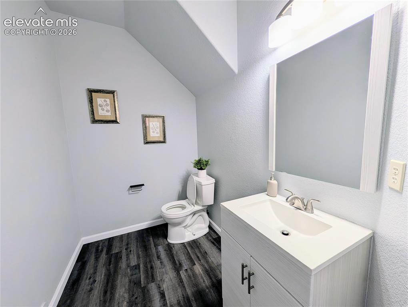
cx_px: 204
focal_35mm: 12
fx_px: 142
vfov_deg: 94.6
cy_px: 154
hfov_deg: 110.5
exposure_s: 1/138
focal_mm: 2.02
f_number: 1.7
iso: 51
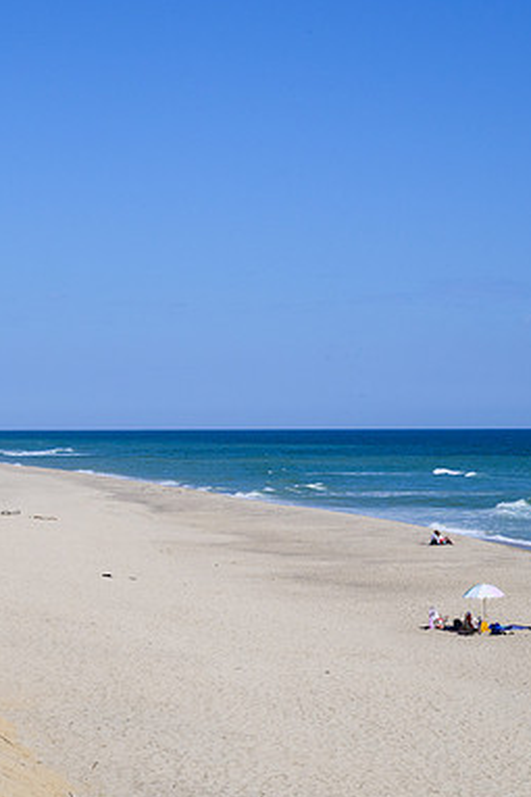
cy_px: 412
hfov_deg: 12.3
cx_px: 99
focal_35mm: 111
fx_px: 2458
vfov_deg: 18.4
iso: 400
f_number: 16
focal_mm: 71
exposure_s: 1/1000
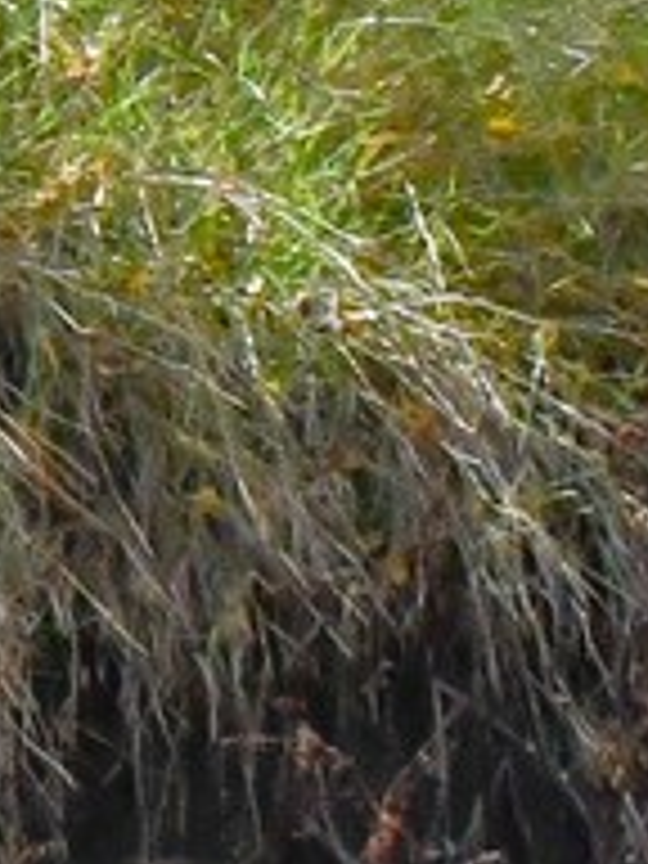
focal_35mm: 268
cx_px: -1930
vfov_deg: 7.2
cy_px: -616
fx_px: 6689
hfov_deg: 5.0
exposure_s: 1/1250
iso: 3200
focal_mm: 22
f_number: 18
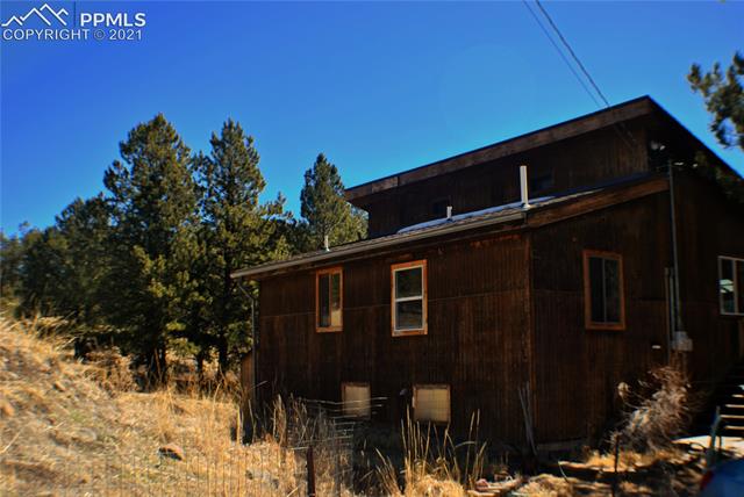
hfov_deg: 37.8
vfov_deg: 25.8
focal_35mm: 52
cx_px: 372
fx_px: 1086
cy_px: 248
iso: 100
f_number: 5.3
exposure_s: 1/200
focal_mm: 35
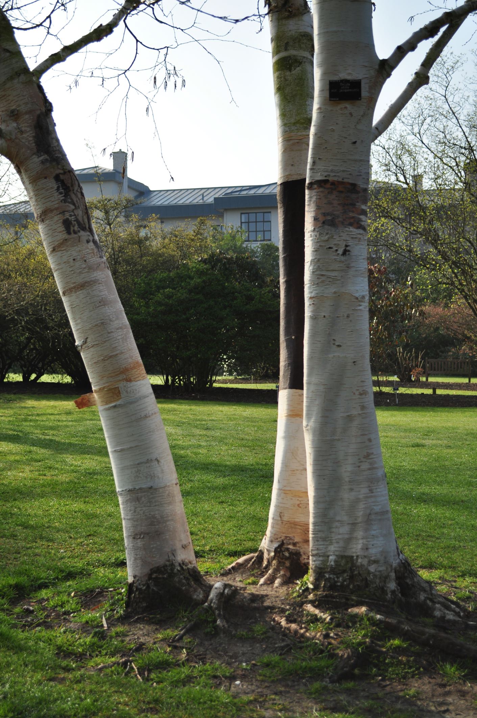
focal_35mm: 52
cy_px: 359
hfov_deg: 25.7
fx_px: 1046
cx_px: 238
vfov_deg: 37.9
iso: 200
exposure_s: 1/800
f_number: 5.6
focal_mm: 35
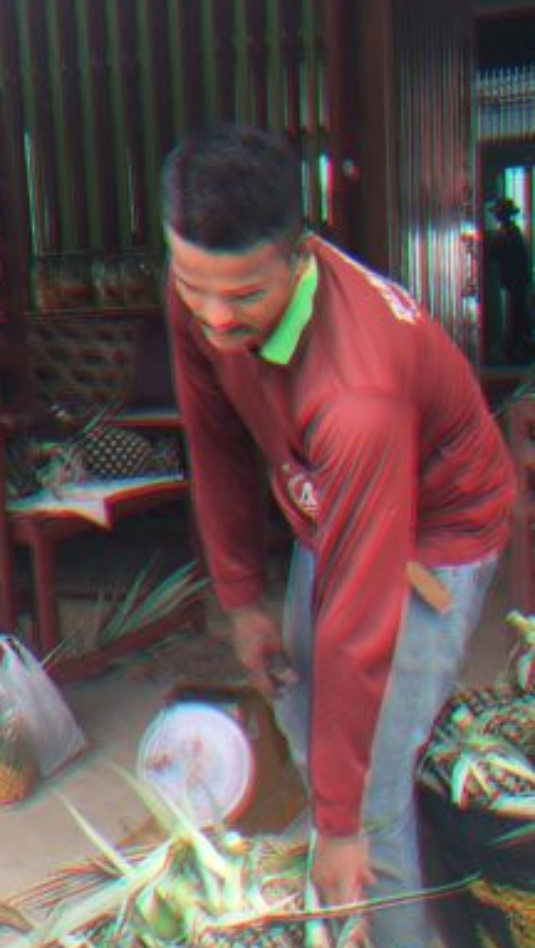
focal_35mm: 60
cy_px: 564
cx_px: 272
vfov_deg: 34.8
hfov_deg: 20.1
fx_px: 1510
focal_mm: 4.15
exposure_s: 1/299
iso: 25
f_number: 2.2
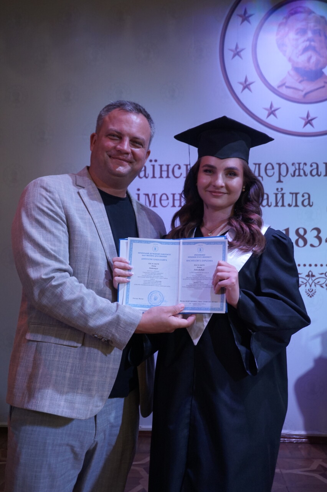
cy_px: 246
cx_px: 164
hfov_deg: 34.2
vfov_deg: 49.6
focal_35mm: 39
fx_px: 532
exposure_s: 1/160
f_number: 4.5
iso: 640
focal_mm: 26
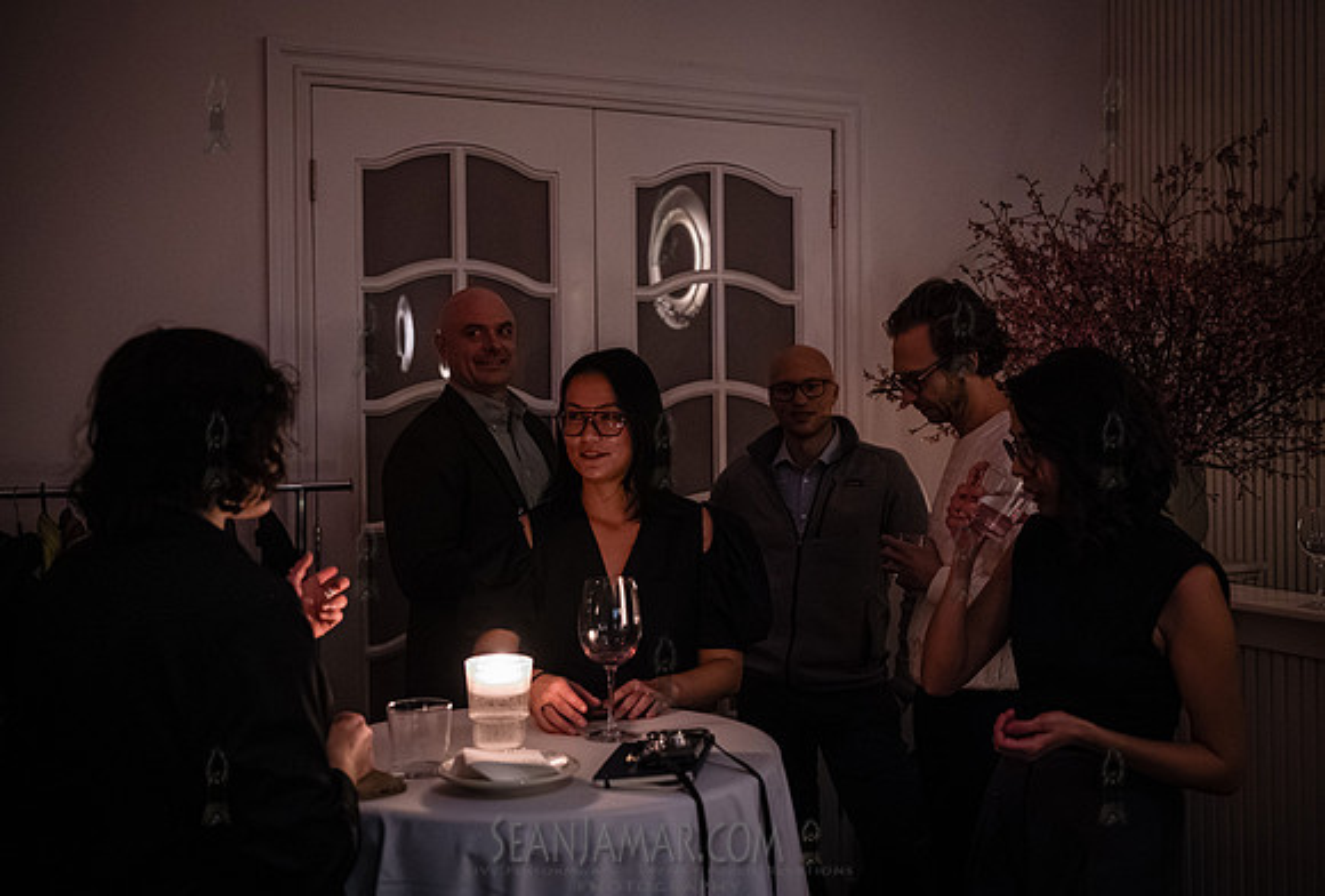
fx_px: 1375
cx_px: 701
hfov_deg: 51.4
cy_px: 435
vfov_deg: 36.1
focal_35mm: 37
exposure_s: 1/160
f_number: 2.8
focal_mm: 35
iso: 16000
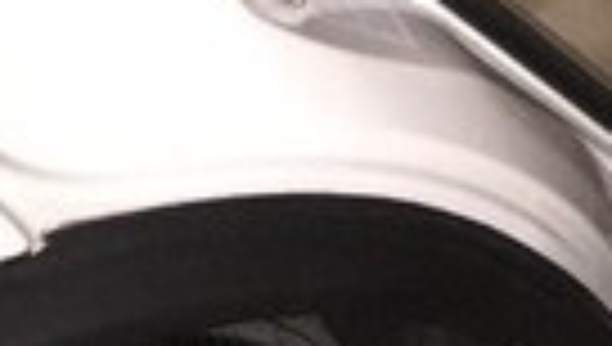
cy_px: -705
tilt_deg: -16.2
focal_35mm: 115
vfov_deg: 8.7
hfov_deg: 17.3
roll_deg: -1.4
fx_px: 1869
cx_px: 828
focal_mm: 4.15
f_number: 2.2
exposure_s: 1/17
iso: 320
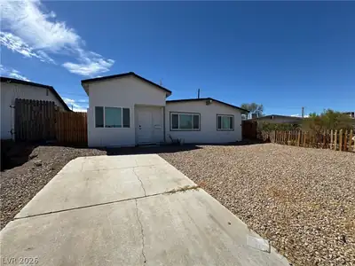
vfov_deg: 85.7
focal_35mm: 14
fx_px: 144
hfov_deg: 102.1
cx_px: 178
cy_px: 133
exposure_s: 1/2584
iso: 40
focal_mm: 2.22
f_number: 2.2
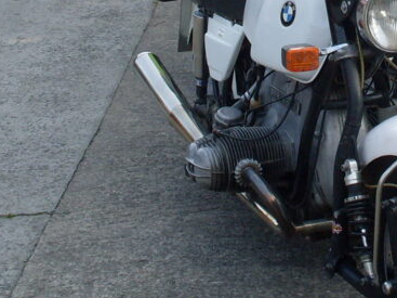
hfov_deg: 18.0
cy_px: -42
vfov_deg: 13.6
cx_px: 408
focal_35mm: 106
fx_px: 1215
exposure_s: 1/90
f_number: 8.4
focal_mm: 6.3
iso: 80
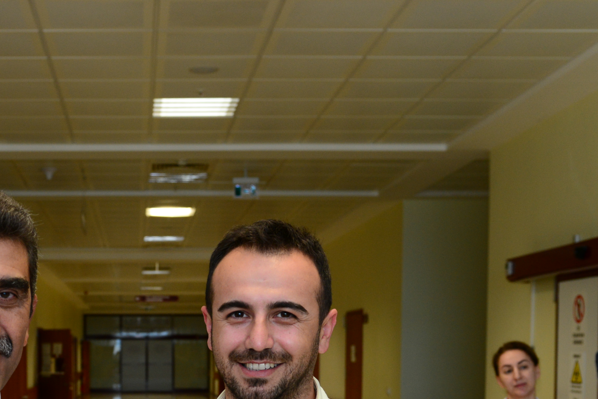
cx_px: 129
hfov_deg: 26.9
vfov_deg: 17.7
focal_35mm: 74
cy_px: 446
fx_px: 1229
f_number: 4.5
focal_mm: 32
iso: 800
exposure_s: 1/80
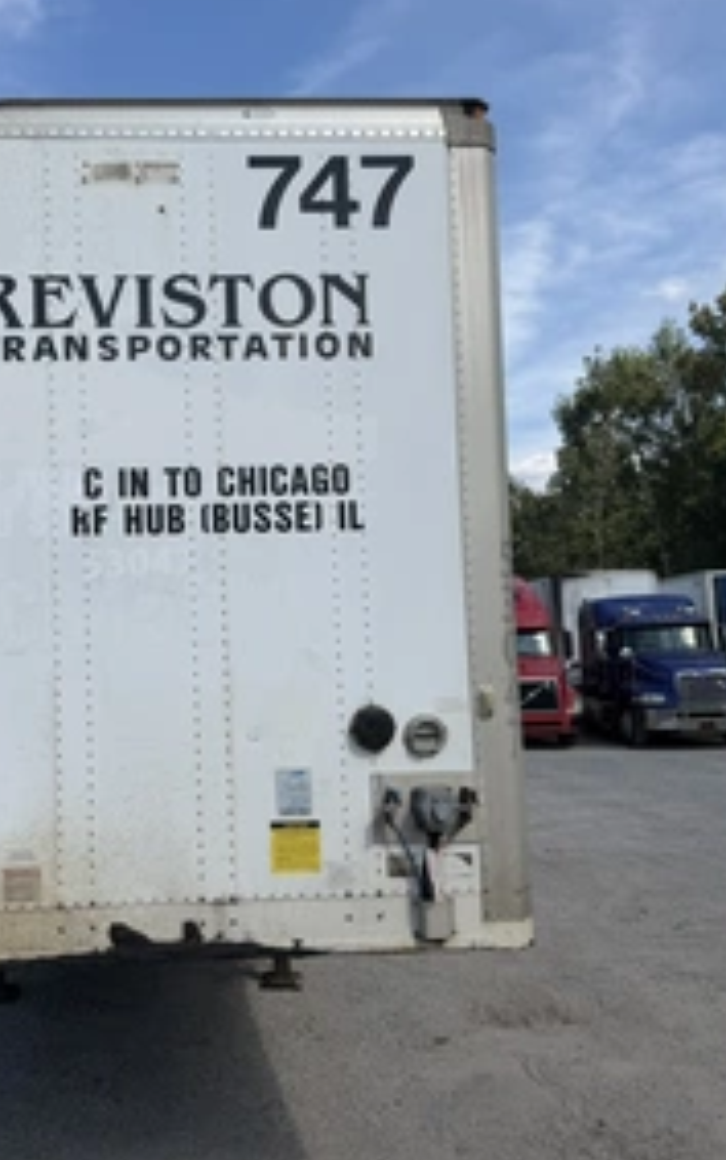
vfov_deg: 54.0
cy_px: 566
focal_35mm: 36
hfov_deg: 34.7
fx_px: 1139
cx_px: 197
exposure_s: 1/5714
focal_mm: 6.76
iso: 80
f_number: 1.78
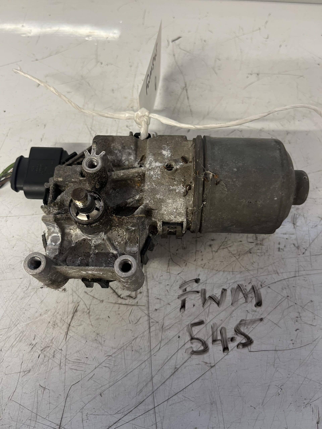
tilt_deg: -65.8
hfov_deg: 53.1
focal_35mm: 26
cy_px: 214
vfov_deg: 67.3
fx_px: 322
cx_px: 161
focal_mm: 5.1
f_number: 1.6
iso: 125
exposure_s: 1/50
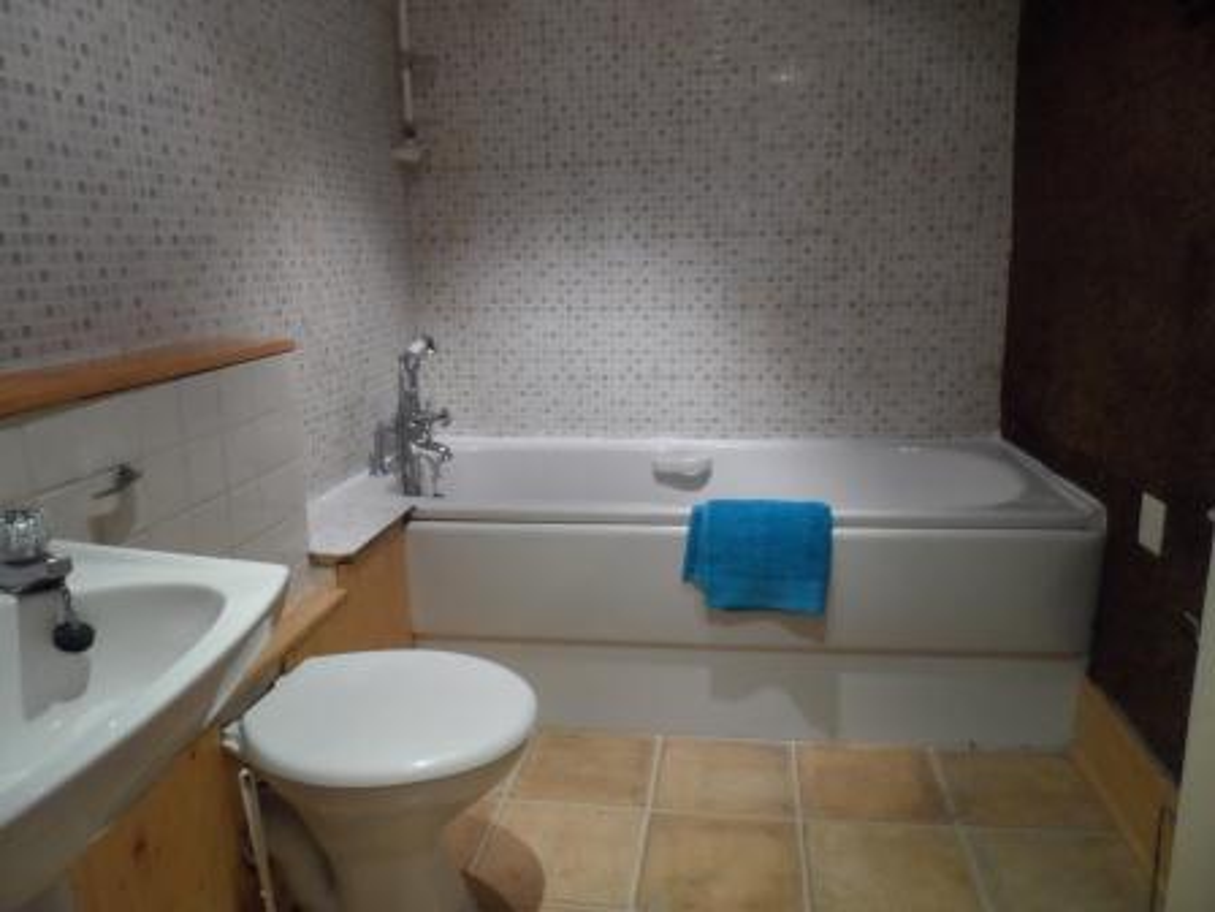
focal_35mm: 24
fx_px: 842
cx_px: 608
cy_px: 456
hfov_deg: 71.6
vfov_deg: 56.8
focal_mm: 4
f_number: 3.2
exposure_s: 1/30
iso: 400
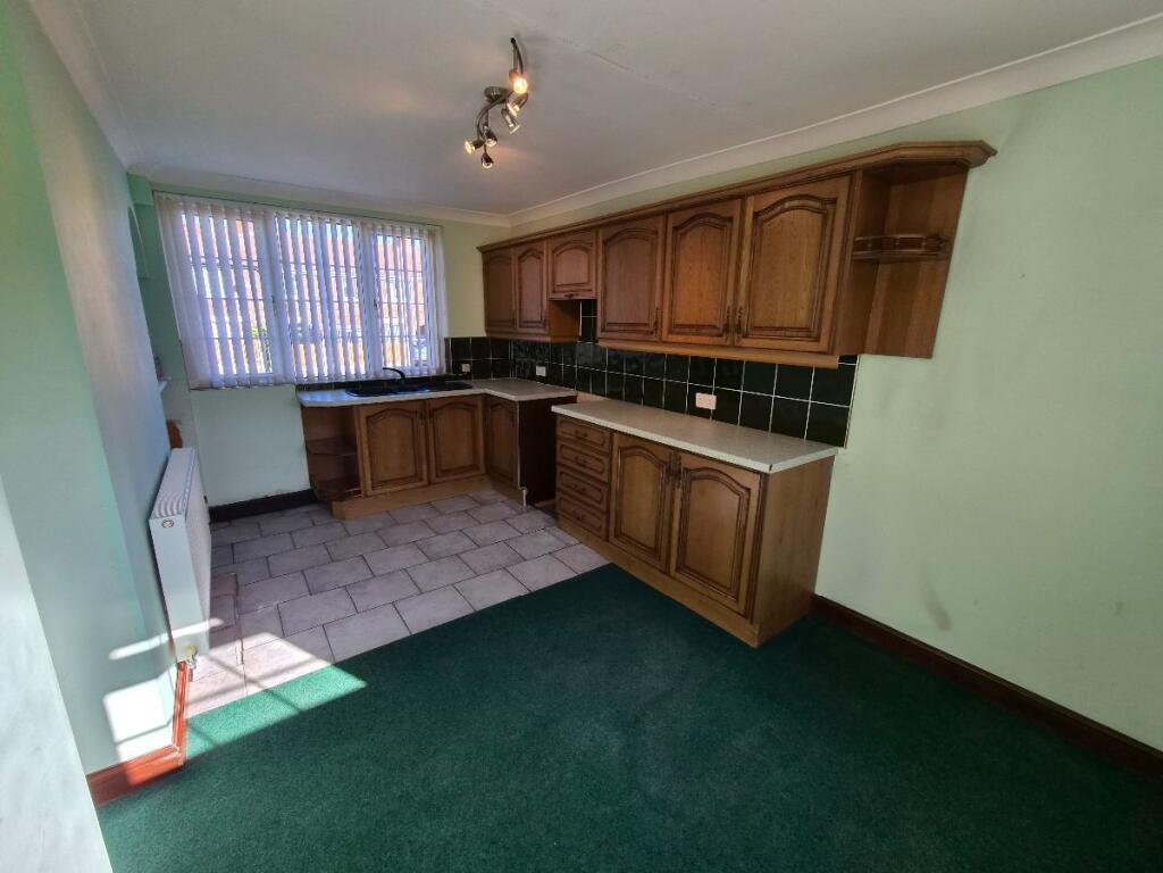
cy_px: 436
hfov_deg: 106.2
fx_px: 437
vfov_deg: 89.9
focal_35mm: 13
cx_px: 582
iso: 100
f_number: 2.2
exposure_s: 1/503
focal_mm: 2.2
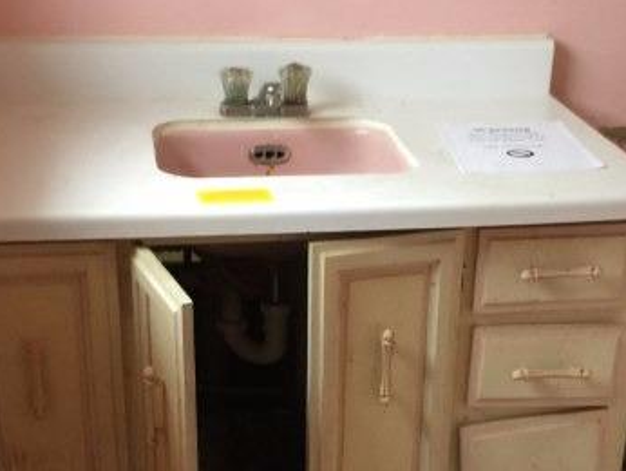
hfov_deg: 28.9
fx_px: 1212
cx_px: 340
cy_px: 391
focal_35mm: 67
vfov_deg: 21.6
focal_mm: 4.15
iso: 64
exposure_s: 1/4
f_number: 2.2
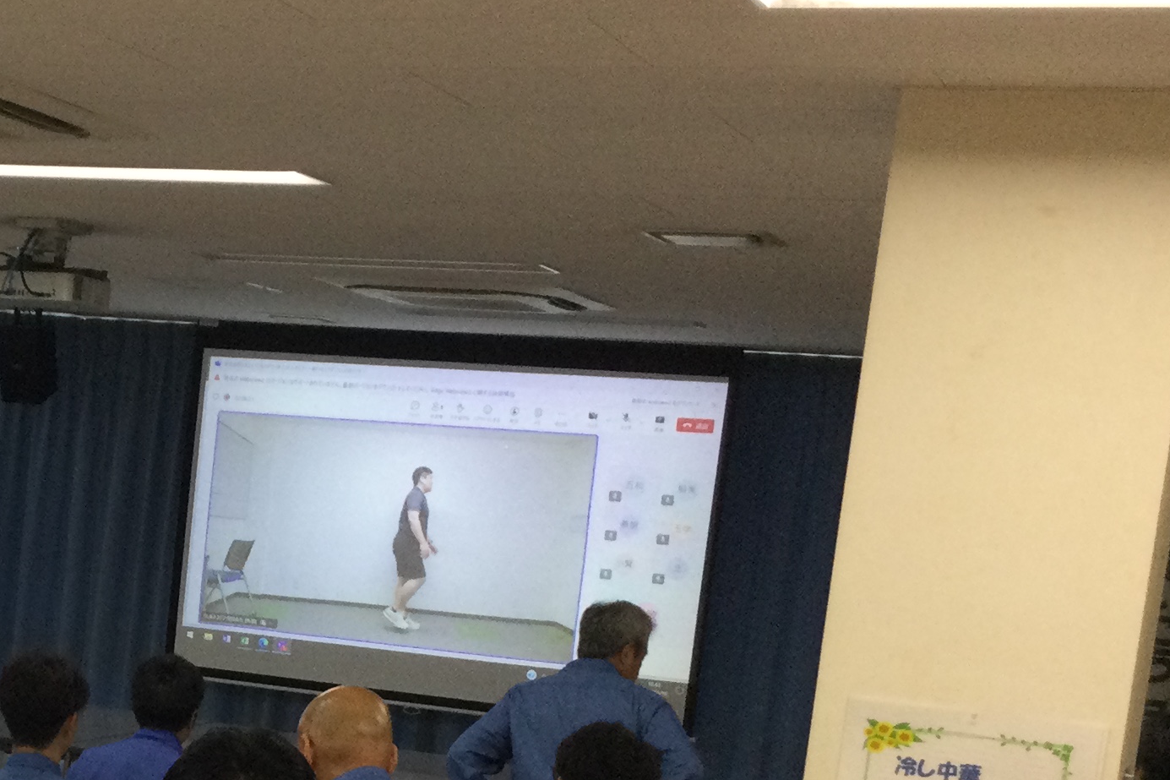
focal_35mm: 76
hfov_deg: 25.0
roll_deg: -6.0
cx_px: -74
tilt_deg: -7.6
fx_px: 2470
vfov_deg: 17.5
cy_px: 781
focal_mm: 3.3
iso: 32
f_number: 2.4
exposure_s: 1/30
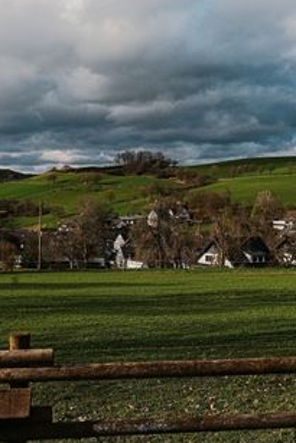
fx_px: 616
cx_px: 173
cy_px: 225
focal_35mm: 50
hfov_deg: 27.0
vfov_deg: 39.6
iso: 500
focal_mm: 30
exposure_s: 1/500
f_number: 9
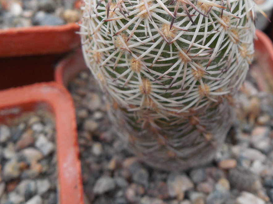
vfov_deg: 25.5
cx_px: 158
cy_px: 31
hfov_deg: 34.3
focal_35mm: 56
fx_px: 442
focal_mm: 5.6
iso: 200
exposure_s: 1/30
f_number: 3.6
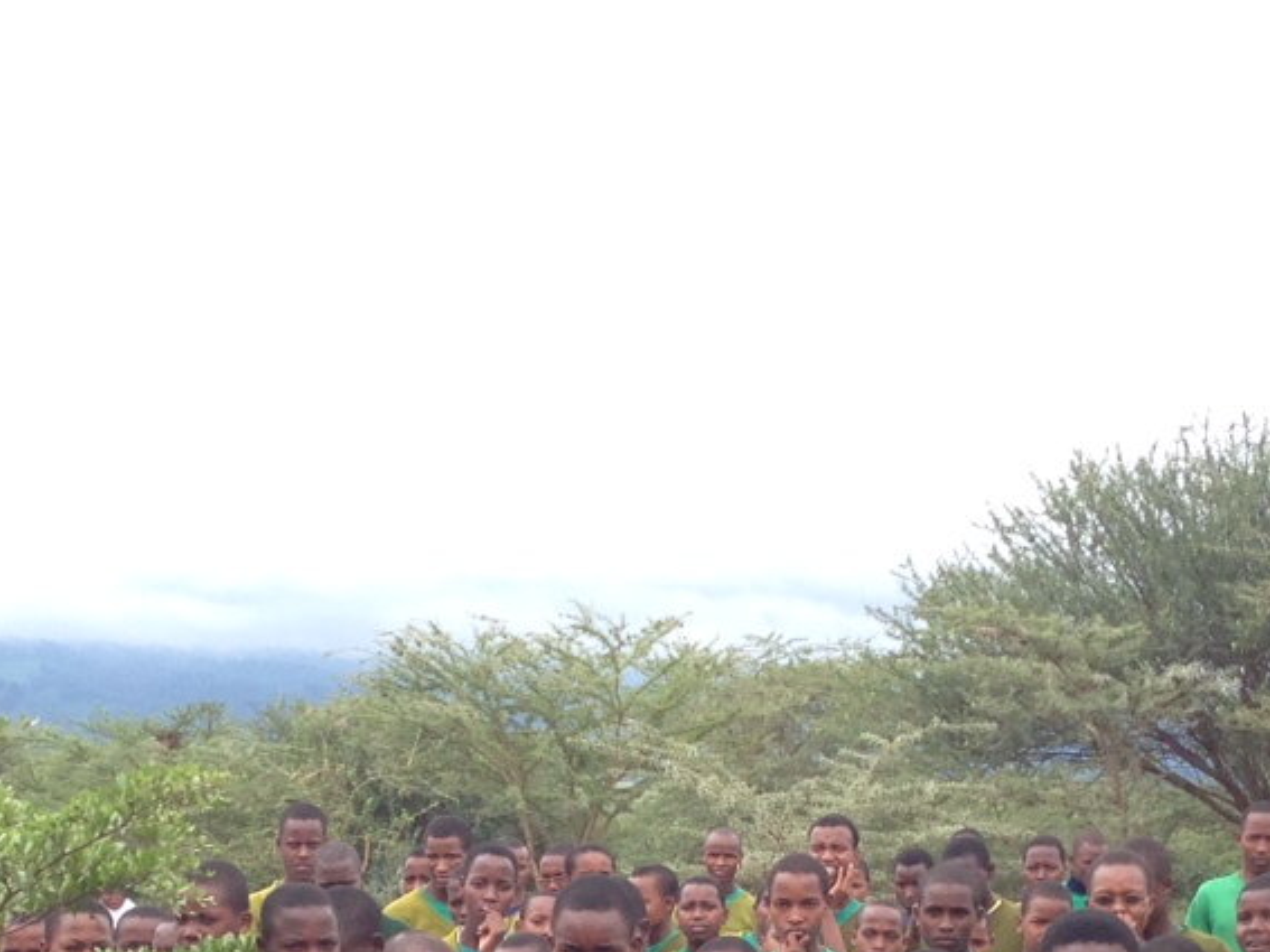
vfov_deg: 15.0
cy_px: 1131
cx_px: 535
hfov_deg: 20.6
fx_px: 3485
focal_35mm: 95
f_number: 2.4
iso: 50
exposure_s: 1/361
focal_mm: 4.12
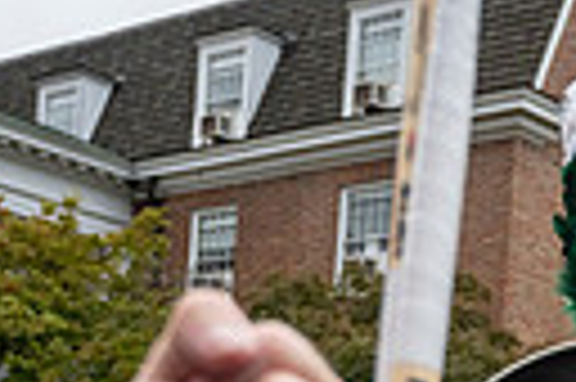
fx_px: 1742
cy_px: 708
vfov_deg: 11.5
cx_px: 702
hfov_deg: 17.8
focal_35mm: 109
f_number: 4
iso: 640
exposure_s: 1/1600
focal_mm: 24
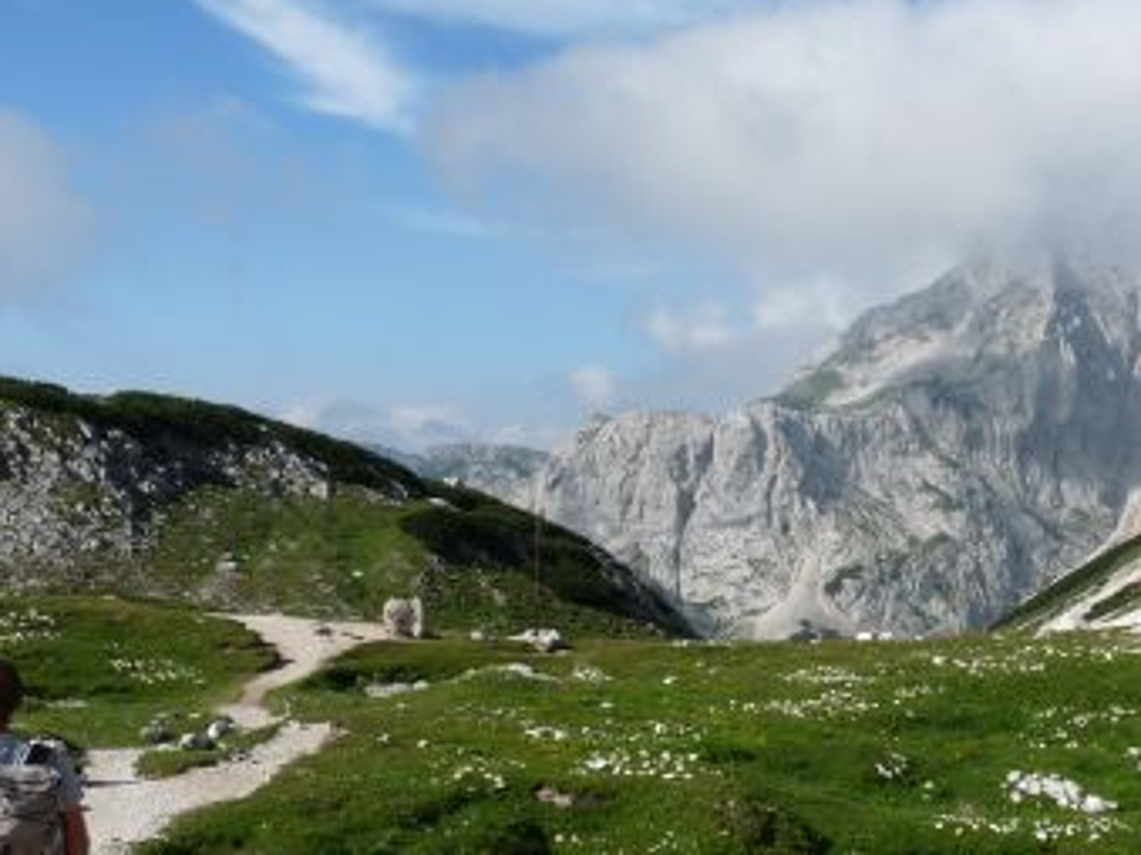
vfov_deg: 28.1
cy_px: 640
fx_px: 1680
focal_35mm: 51
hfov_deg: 36.1
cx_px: 929
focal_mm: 4.8
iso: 100
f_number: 6.3
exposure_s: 1/400
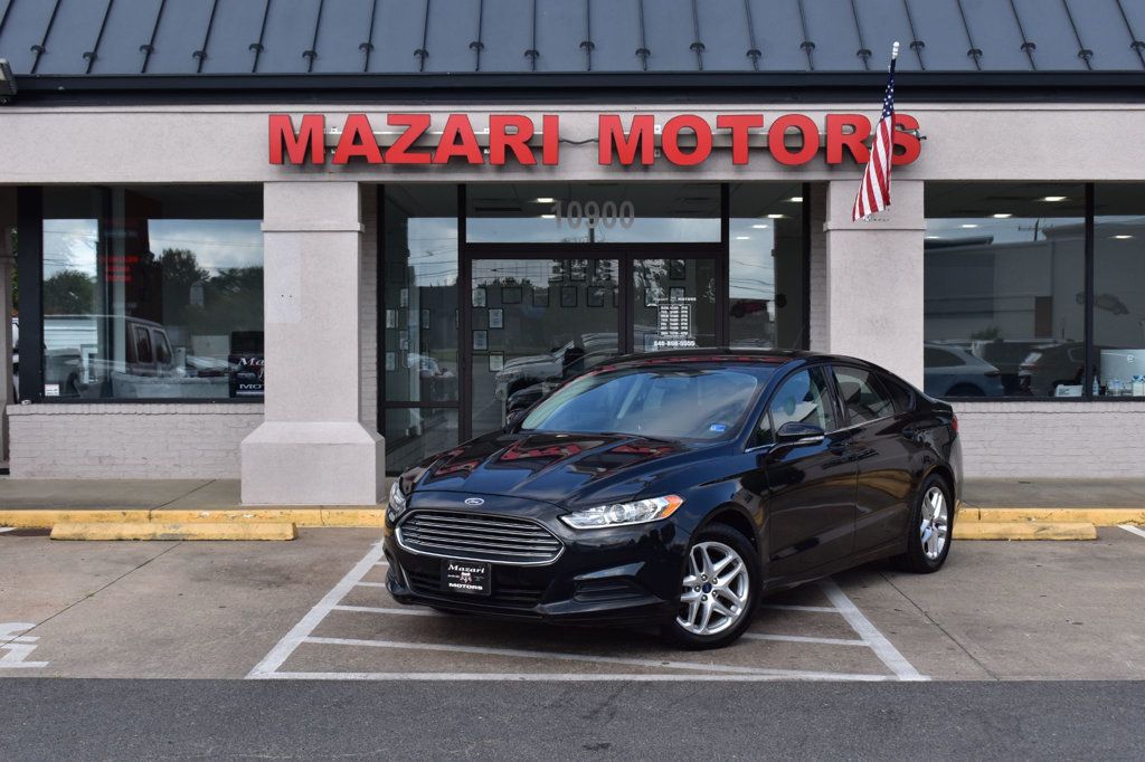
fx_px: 1621
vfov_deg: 26.5
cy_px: 381
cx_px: 572
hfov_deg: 38.9
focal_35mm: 51
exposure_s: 1/400
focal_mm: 34
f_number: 11
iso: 400
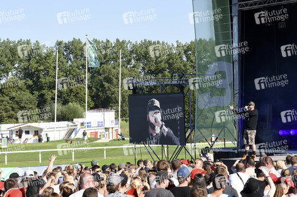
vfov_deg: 15.2
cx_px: 148
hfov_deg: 22.6
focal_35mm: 90
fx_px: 742
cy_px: 98
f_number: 10
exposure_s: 1/125
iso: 110
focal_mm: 60
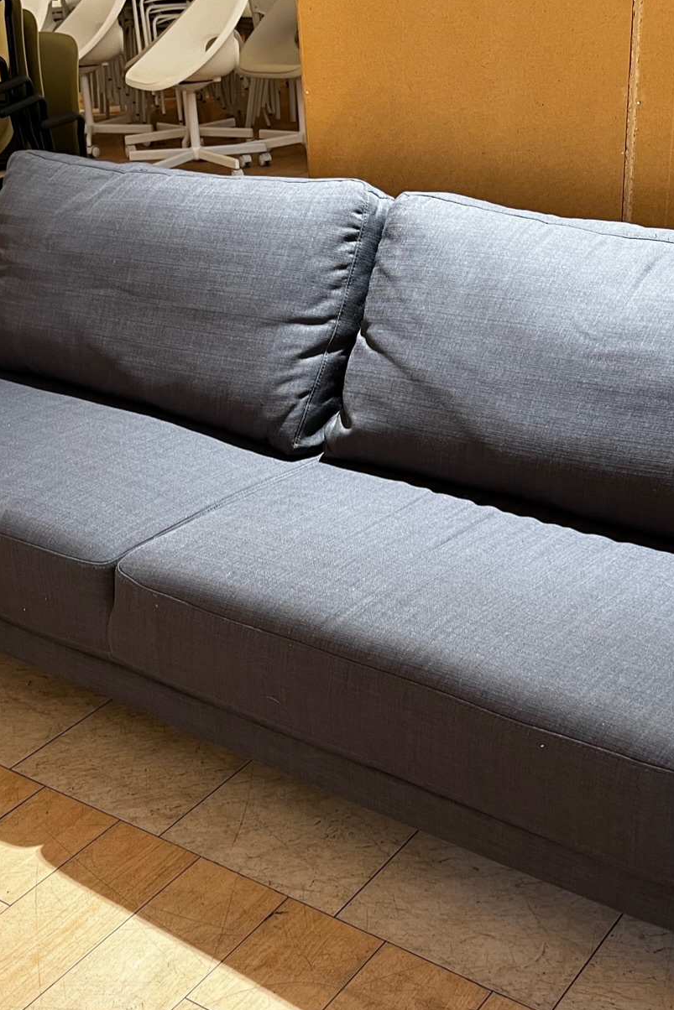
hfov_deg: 29.3
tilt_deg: -30.0
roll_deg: +2.9
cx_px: 334
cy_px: 612
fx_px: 1291
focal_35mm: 46
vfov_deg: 42.5
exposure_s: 1/50
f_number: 1.6
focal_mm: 5.1
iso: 125
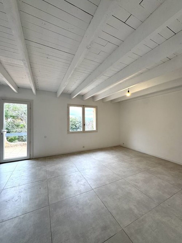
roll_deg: +0.7
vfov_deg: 102.1
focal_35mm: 14
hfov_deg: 85.7
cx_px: 91
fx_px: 98
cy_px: 122
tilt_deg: +0.7
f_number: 2.2
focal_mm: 2.22
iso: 125
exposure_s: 1/99
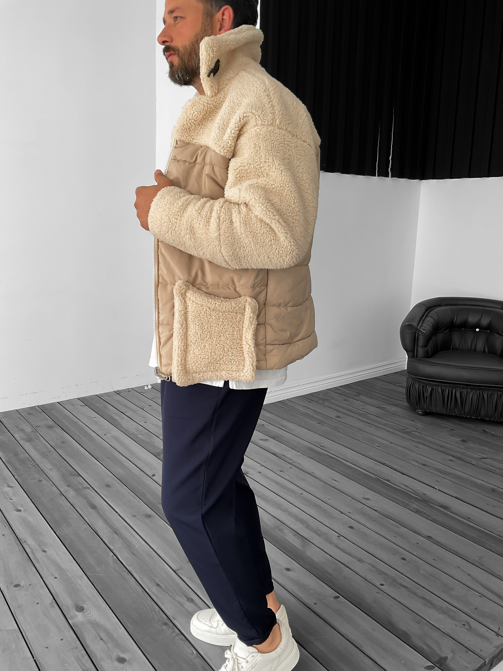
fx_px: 562
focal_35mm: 29
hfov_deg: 48.2
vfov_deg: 61.7
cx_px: 252
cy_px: 336
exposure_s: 1/120
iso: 25
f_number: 1.8
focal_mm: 3
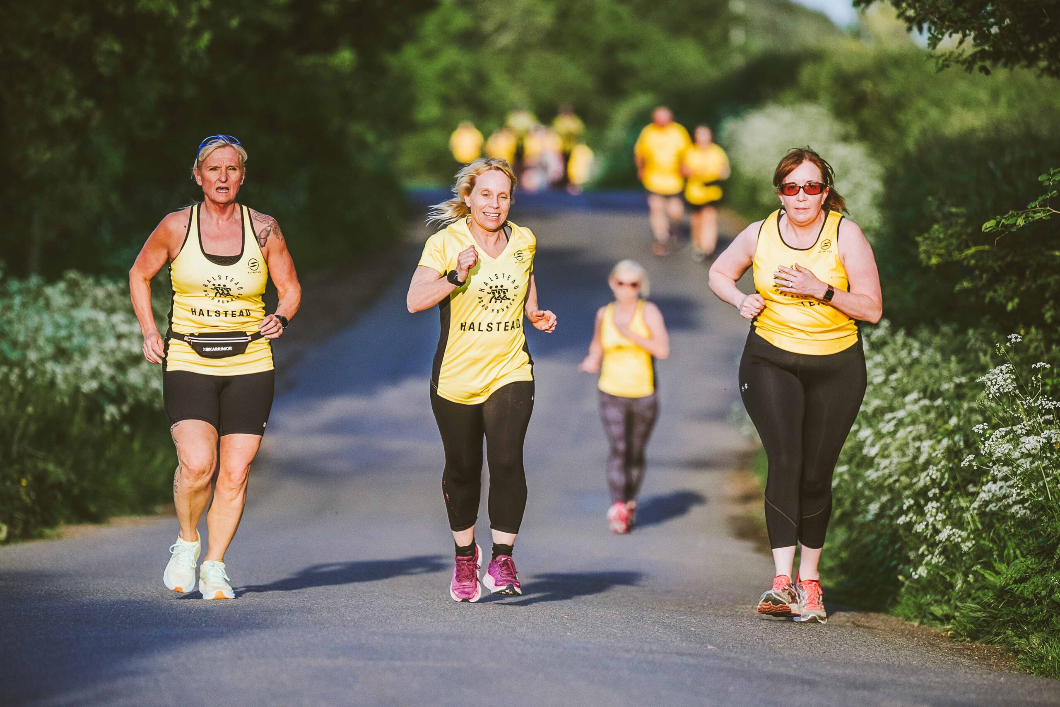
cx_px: 530
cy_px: 354
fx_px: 8833
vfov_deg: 4.6
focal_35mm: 300
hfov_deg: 6.9
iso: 500
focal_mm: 200
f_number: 2.8
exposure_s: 1/5000
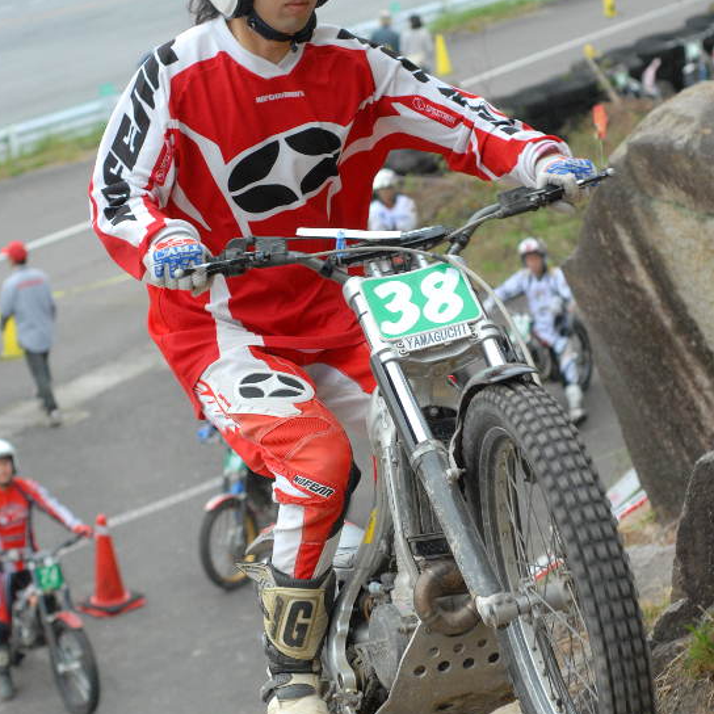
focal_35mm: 109
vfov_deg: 16.0
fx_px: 2544
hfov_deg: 16.0
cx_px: 388
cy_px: 439
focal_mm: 50
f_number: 4.8
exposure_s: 1/400
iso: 400
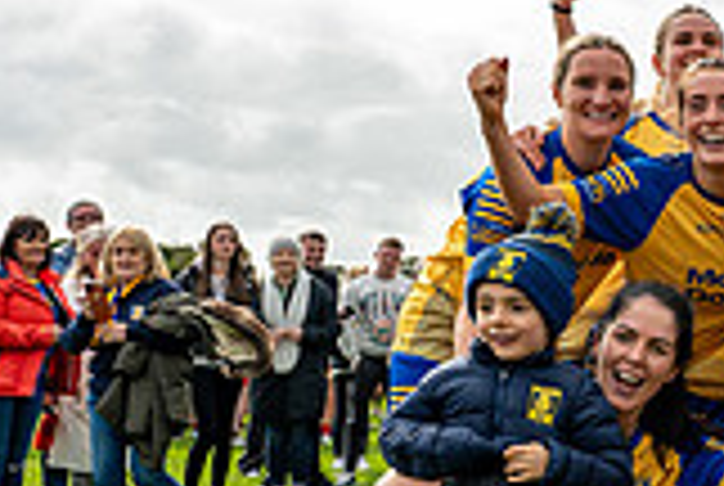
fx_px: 1954
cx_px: 1115
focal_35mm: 97
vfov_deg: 14.2
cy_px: 277
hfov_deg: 18.4
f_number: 5
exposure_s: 1/320
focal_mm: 27
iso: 100
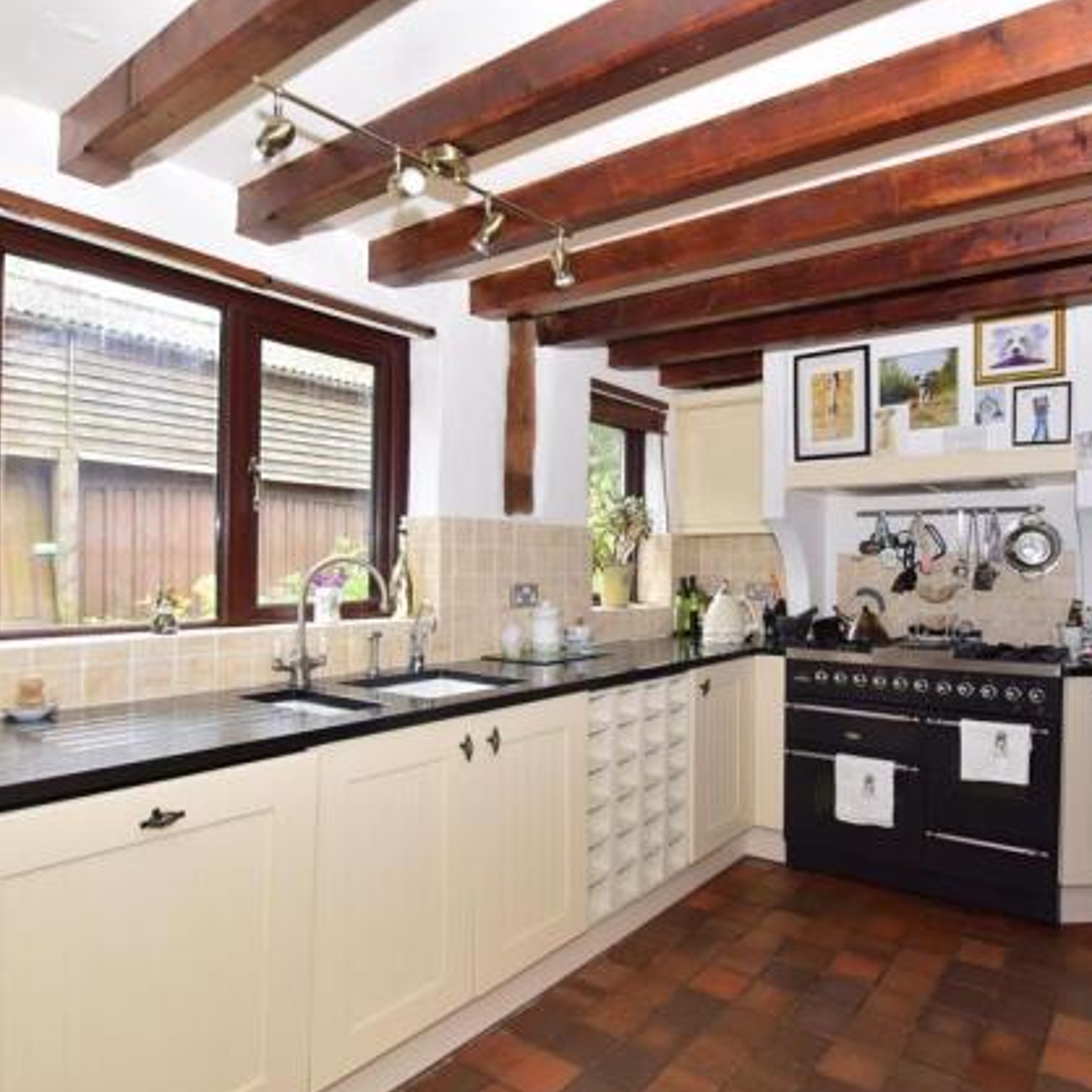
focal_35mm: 20
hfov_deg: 74.1
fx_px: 714
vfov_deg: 74.8
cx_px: 648
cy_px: 560
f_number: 7.1
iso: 400
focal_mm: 10
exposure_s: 1/100
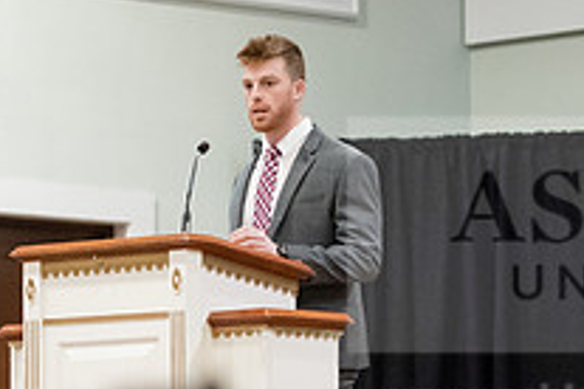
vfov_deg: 5.0
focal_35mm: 275
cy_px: 458
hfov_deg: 7.5
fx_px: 4461
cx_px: 262
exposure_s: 1/200
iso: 6400
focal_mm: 98
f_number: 2.8
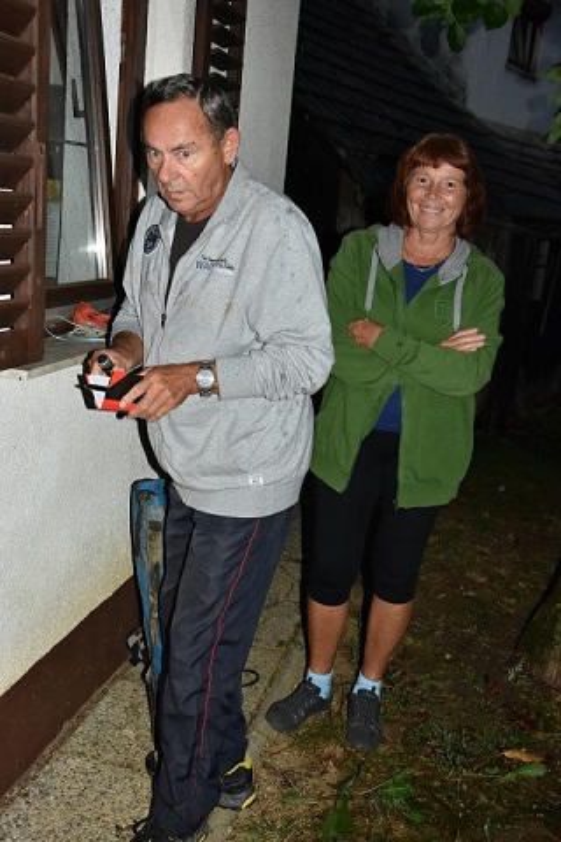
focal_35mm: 45
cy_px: 421
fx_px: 1052
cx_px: 280
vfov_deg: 43.6
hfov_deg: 29.9
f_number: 5.6
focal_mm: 30
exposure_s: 1/200
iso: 1000
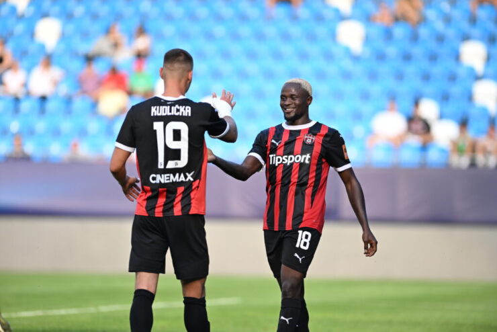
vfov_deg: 4.6
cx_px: 248
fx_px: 4143
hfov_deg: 6.9
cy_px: 166
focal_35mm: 300
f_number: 2.8
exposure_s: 1/2000
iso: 640
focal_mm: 300
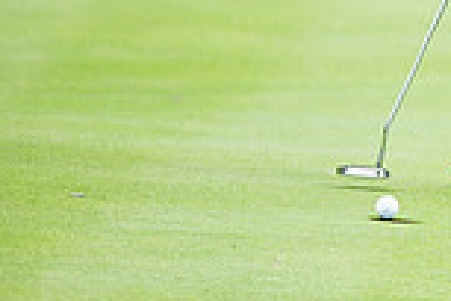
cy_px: -124
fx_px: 14255
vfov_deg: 1.2
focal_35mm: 1138
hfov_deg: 1.8
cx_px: 846
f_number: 4
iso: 400
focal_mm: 300
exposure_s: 1/1600
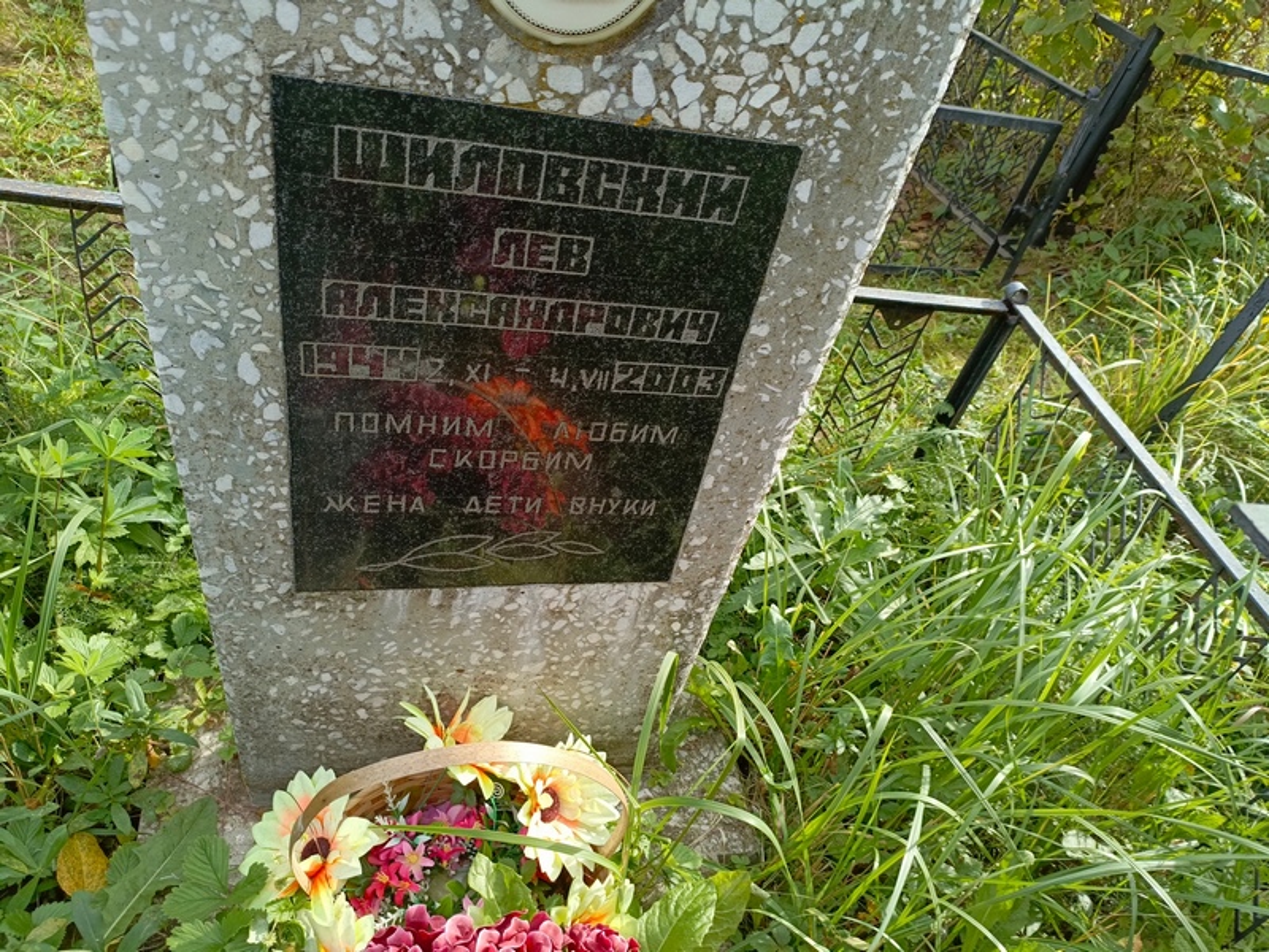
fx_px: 916
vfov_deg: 54.9
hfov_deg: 69.4
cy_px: 476
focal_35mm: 25
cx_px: 634
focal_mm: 4.76
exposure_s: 1/299
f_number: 1.69
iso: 110
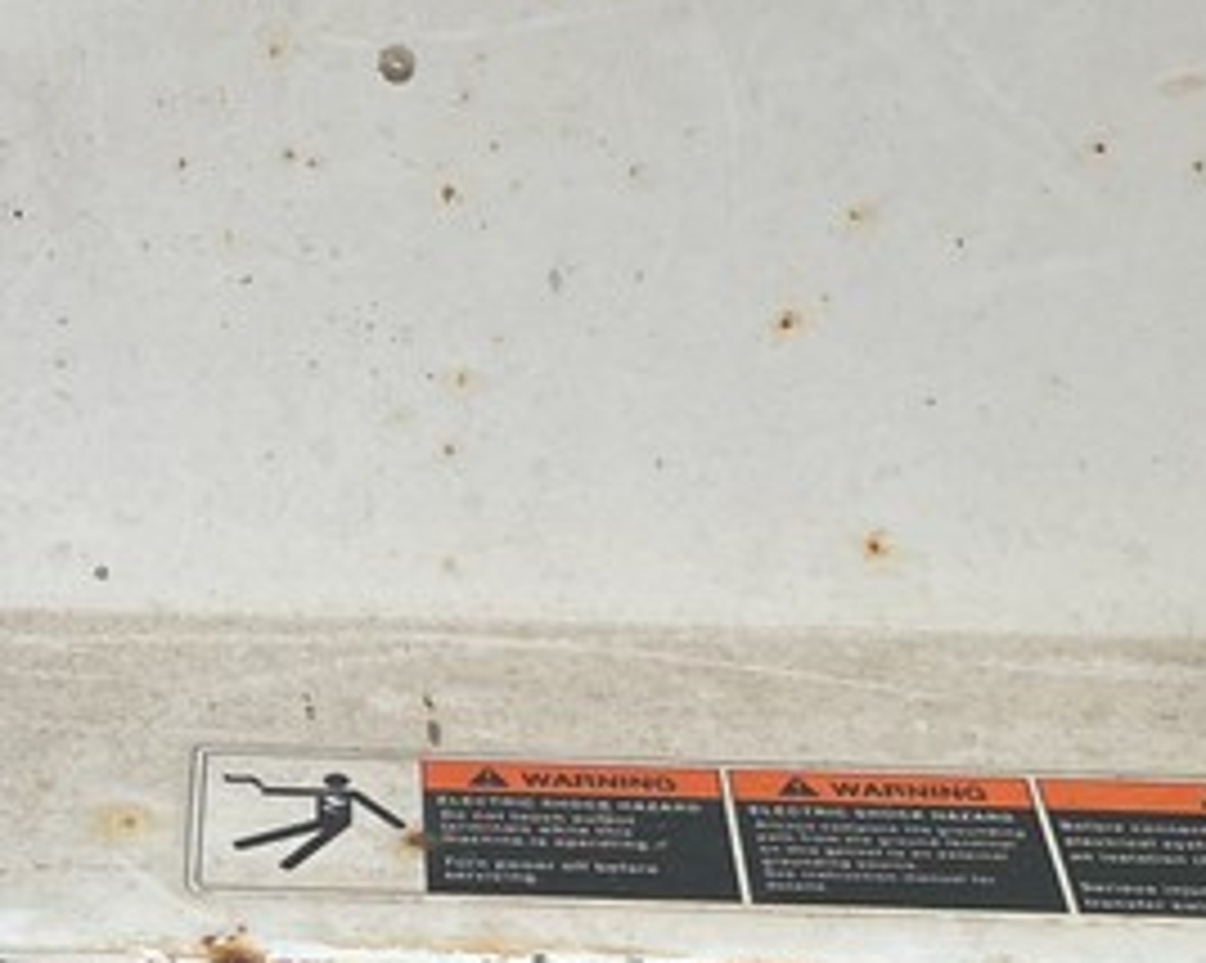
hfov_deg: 19.5
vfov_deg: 14.8
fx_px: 3460
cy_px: -454
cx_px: 216
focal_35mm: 97
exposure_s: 1/880
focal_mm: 5.7
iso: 50
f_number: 1.5
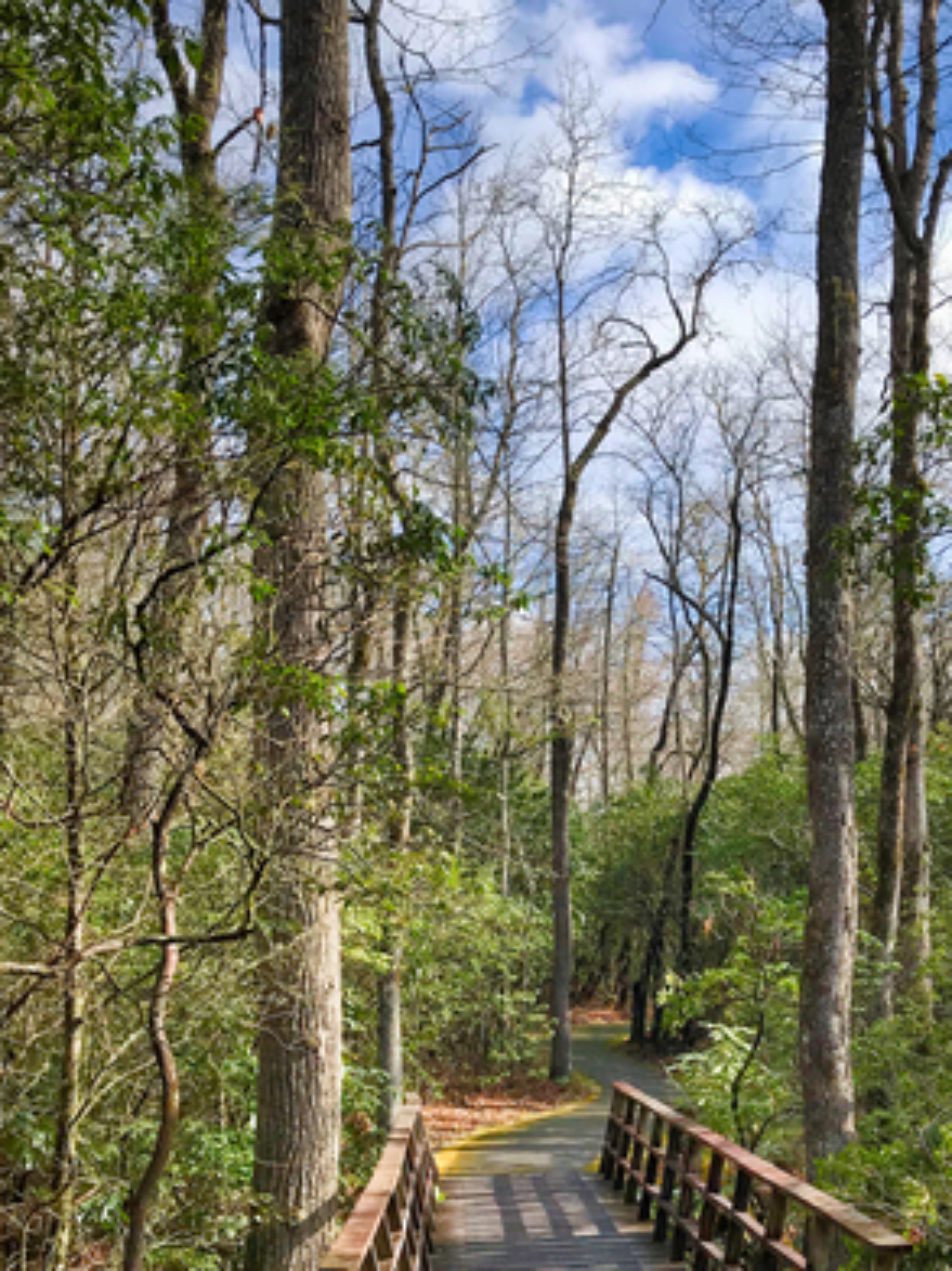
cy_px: 783
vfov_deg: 43.6
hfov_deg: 33.3
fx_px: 1578
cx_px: 637
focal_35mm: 43
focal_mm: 3.99
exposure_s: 1/1570
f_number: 1.8
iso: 20
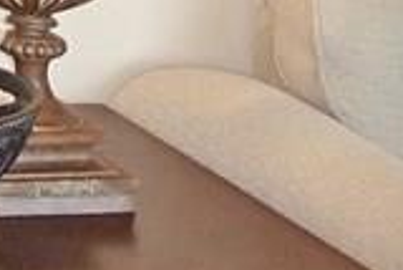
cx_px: -824
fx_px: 2084
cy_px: -449
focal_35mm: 186
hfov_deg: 8.9
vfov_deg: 6.9
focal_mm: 4.7
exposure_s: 1/30
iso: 160
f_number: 3.3
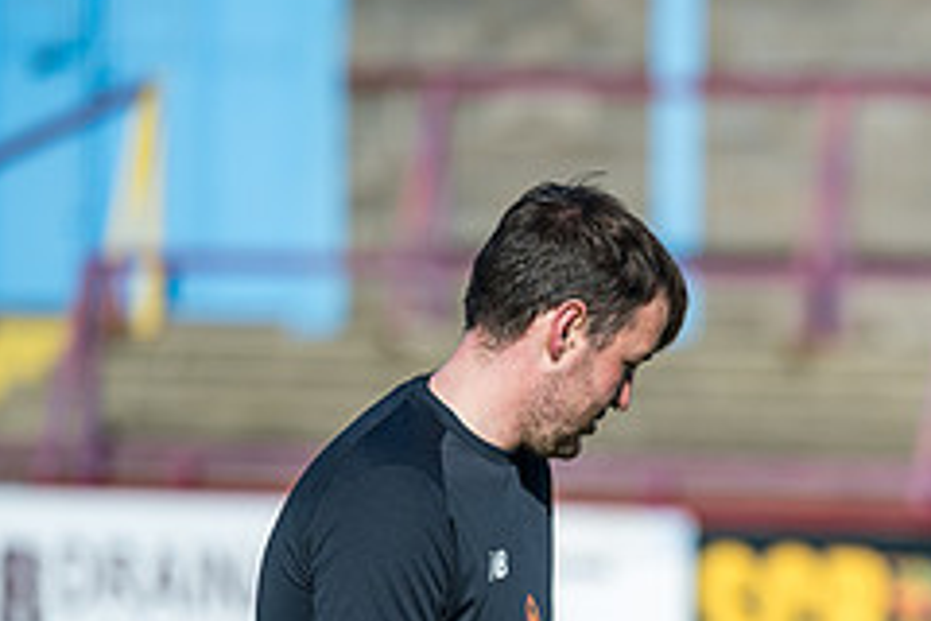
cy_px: 720
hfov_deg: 6.3
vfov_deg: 4.2
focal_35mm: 326
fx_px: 8430
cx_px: 1055
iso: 50
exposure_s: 1/3200
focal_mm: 135
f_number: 2
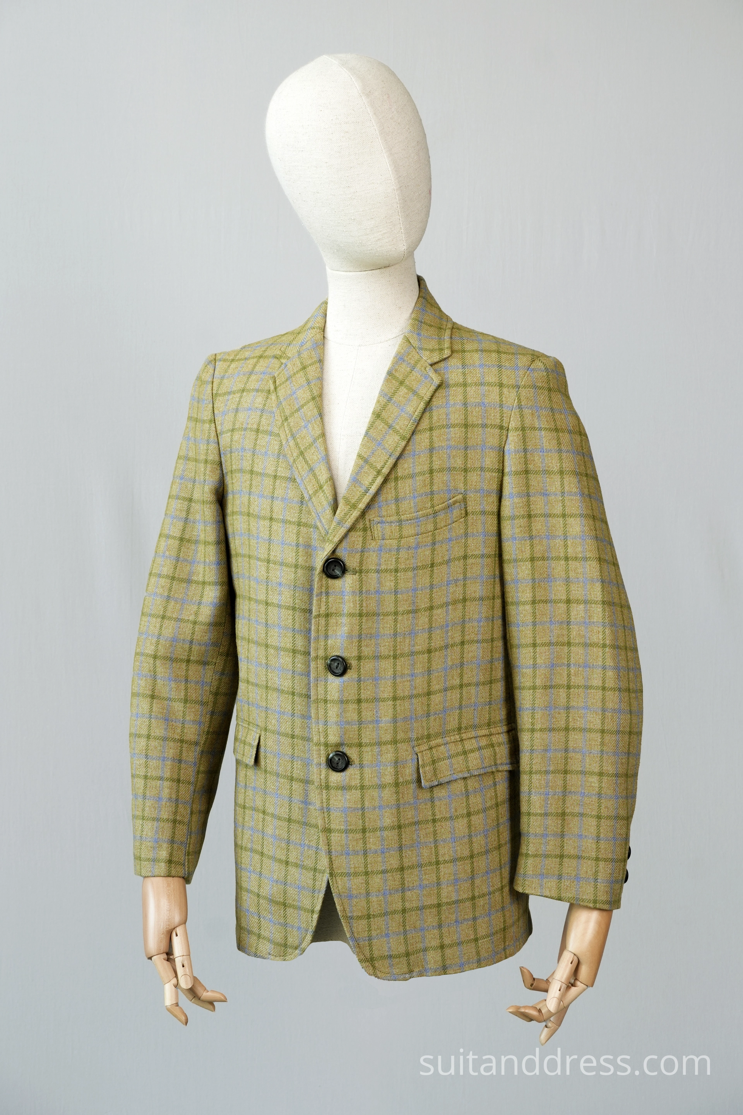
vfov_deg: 26.5
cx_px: 372
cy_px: 558
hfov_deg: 17.8
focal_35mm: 76
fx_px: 2368
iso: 250
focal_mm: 51
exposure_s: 1/30
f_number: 7.1
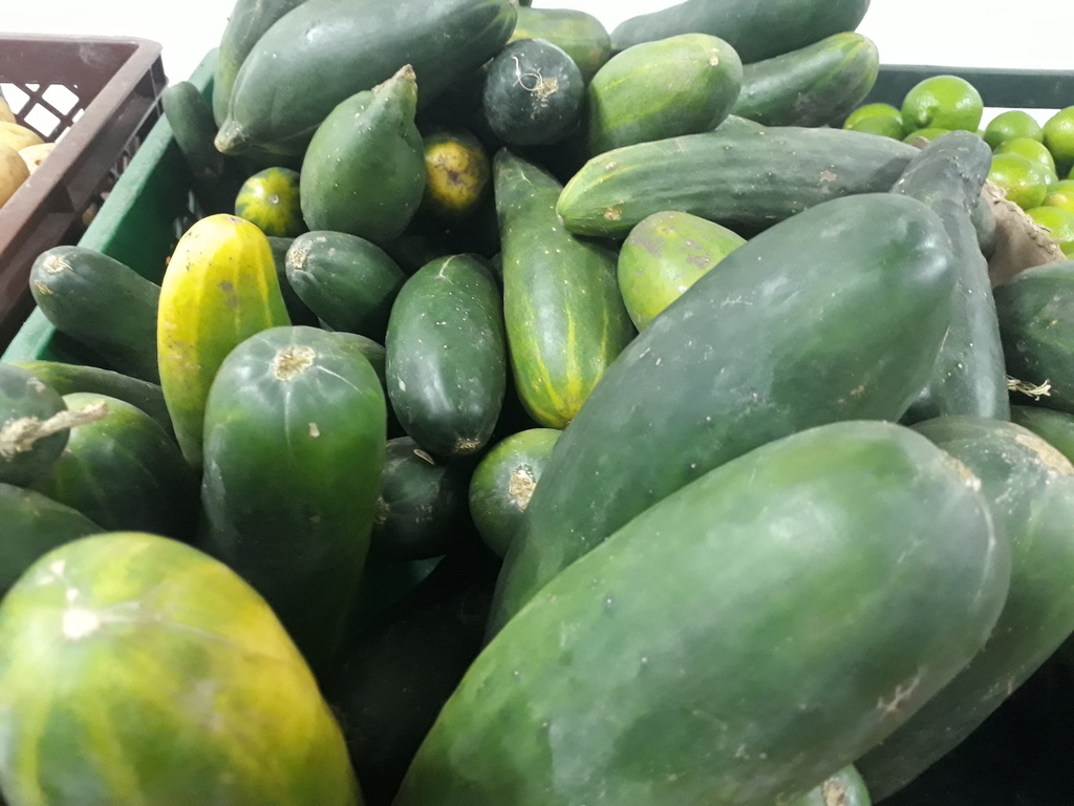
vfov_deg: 51.4
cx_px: 537
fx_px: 838
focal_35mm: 27
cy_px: 403
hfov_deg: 65.3
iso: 400
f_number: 1.9
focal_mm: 3.6
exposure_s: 1/15
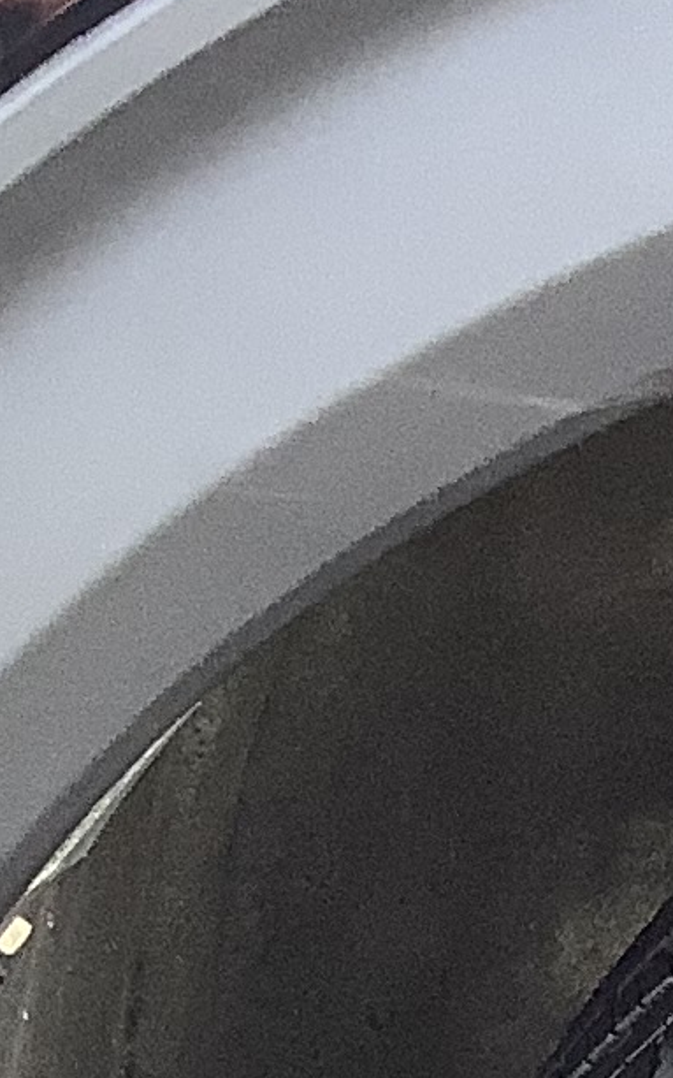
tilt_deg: -34.5
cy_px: 1940
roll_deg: -0.7
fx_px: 5137
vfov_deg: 11.2
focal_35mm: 175
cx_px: 1905
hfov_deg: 6.9
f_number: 2.4
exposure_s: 1/120
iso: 80
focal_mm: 3.3
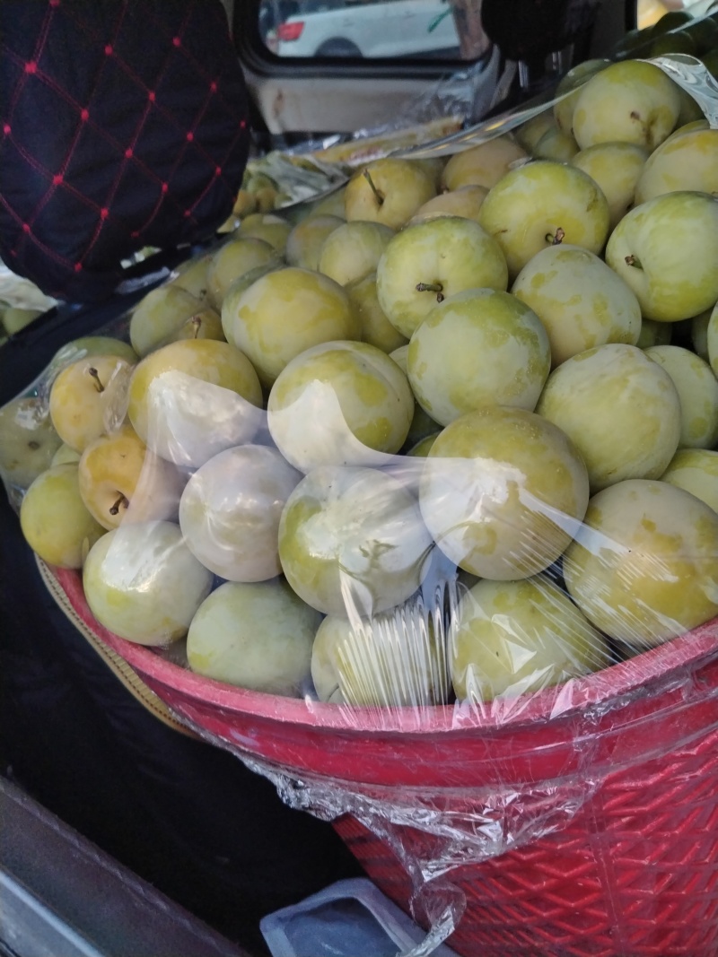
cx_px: 359
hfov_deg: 53.1
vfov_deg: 67.3
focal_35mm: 26
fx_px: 719
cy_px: 478
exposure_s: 1/50
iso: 117
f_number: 1.8
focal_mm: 4.25
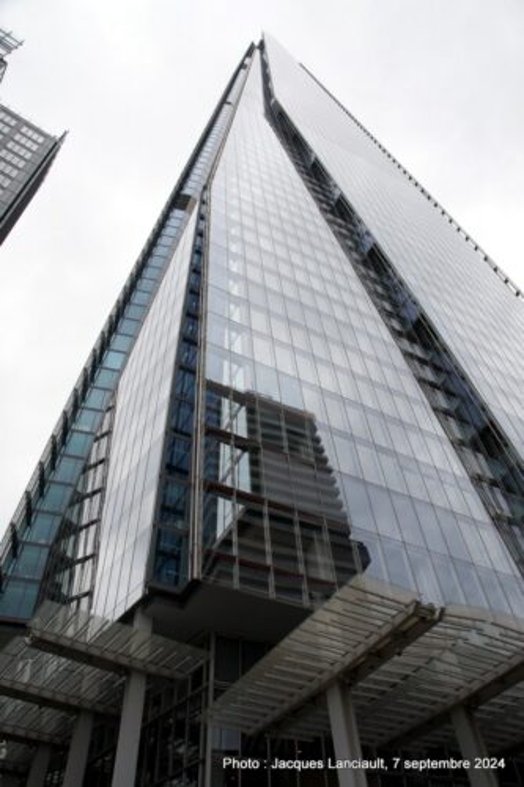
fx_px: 590
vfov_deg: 67.4
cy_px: 394
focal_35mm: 27
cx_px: 262
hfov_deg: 47.9
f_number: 10
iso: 160
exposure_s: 1/100
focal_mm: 18
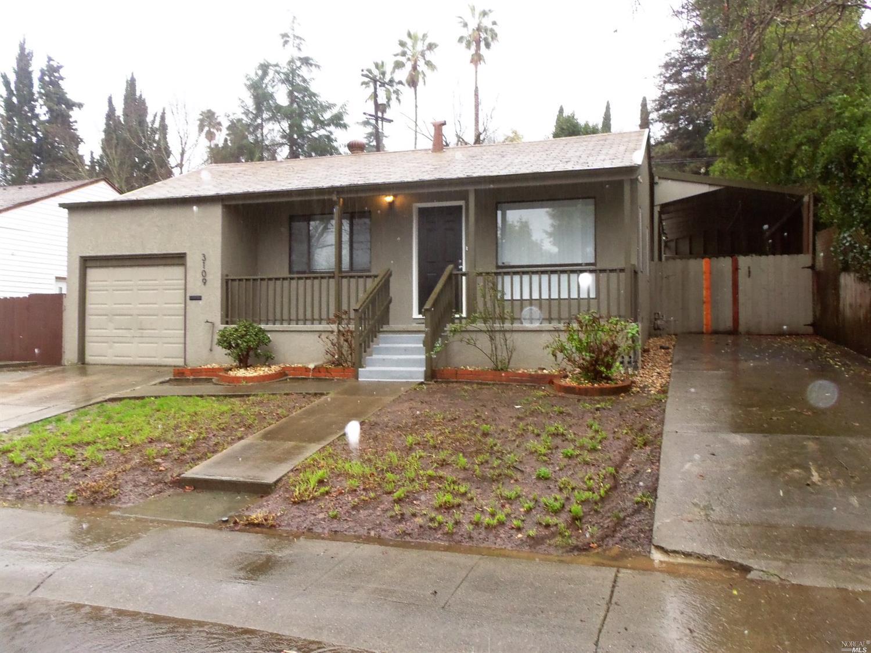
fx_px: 704
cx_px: 436
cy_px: 326
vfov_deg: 49.7
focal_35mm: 28
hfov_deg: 63.5
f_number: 3.3
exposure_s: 1/60
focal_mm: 5.1
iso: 250
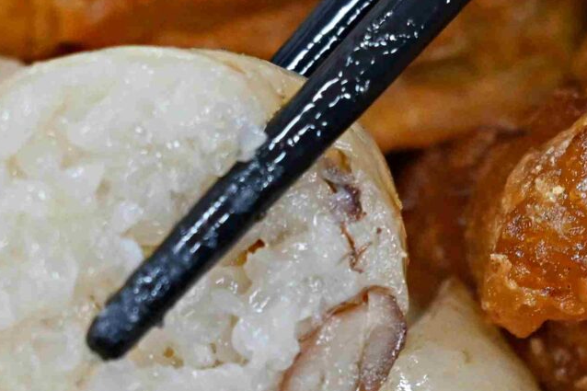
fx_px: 4906
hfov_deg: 6.8
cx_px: 282
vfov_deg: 4.5
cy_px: 483
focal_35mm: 301
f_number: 3.2
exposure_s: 1/200
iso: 800
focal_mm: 50
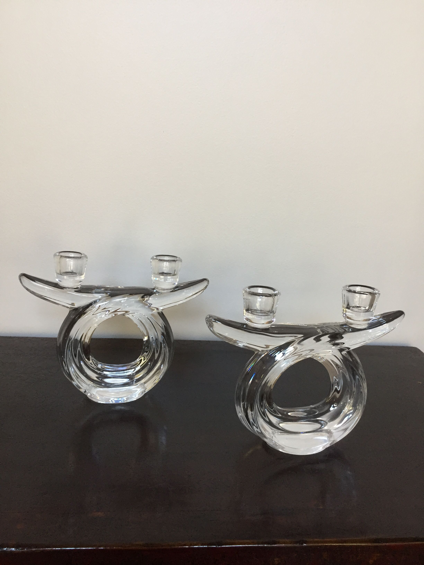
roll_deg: -2.5
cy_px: 282
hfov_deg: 48.2
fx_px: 474
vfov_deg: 61.7
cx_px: 212
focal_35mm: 29
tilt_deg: -15.5
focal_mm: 4.15
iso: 125
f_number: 2.2
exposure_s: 1/33
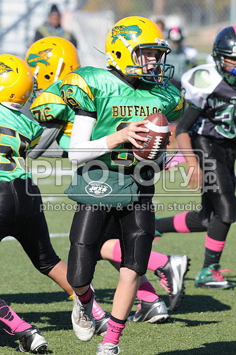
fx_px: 4438
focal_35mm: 450
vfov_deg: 4.6
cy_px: 178
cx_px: 118
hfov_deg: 3.0
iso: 200
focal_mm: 300
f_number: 7.1
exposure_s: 1/500
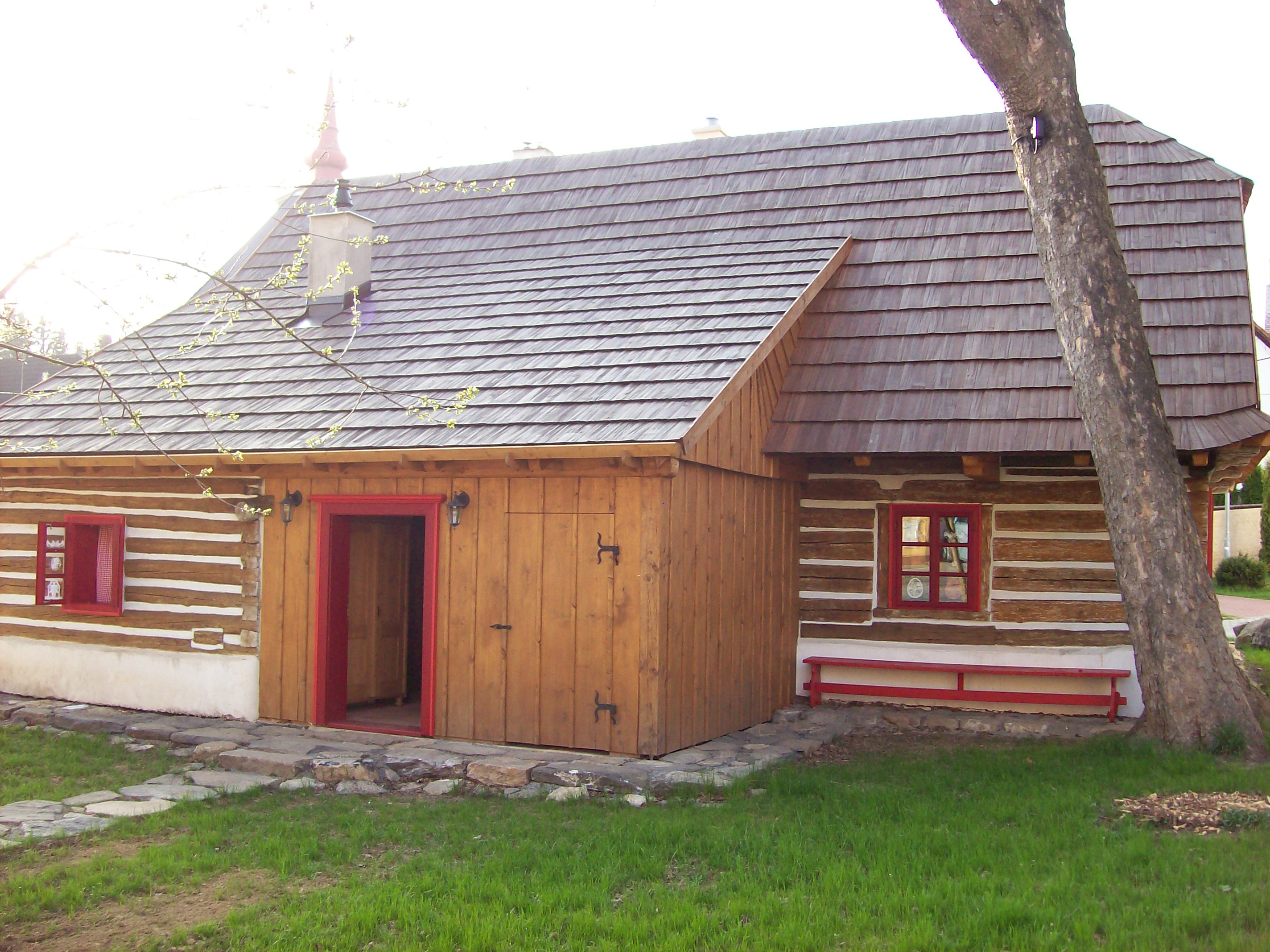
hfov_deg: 51.4
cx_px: 635
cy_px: 476
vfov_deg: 39.6
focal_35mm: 36
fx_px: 1320
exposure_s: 1/176
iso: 80
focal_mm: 6
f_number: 2.7
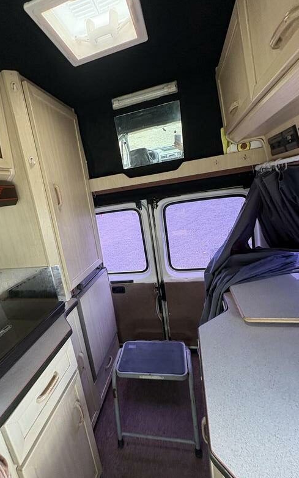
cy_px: 249
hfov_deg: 67.5
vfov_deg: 94.3
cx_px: 123
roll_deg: +7.0
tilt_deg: -4.0
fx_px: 222
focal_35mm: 17
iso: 100
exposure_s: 1/99
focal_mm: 2.22
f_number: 2.2
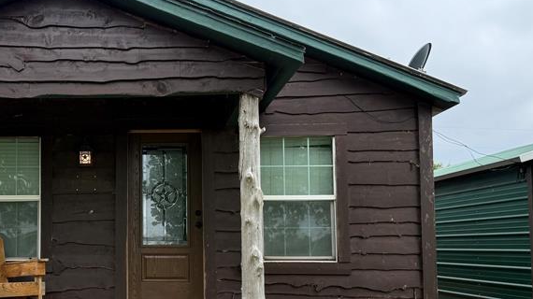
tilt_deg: +2.0
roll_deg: -0.6
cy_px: 195
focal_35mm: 47
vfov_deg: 25.3
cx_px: 127
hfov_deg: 42.3
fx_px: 664
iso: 100
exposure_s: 1/2232
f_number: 1.78
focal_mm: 6.76
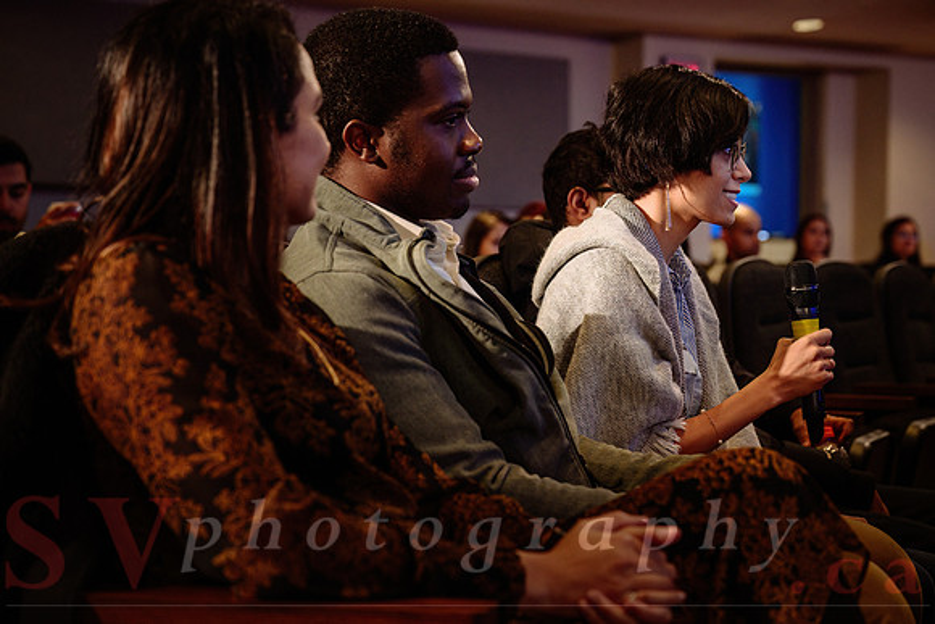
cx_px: 533
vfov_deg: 16.8
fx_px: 2110
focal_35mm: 81
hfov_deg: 25.0
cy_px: 262
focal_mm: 70
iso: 1600
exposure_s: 1/50
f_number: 4
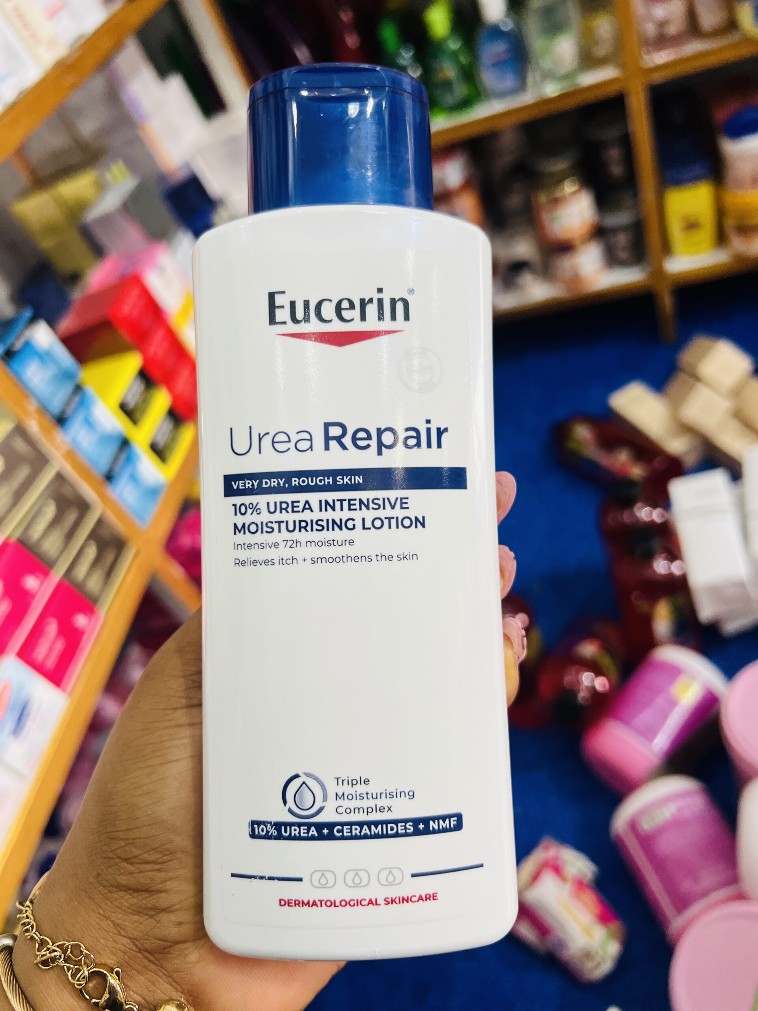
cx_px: 379
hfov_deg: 53.1
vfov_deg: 67.3
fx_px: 759
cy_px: 506
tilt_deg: -40.9
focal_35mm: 26
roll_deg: +27.7
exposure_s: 1/120
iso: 125
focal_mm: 5.7
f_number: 1.5
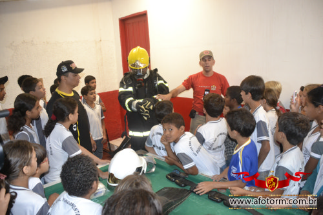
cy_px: 108
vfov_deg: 43.6
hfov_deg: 61.9
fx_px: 269
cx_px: 162
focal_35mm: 30
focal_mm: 20
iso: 2000
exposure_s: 1/60
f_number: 3.5
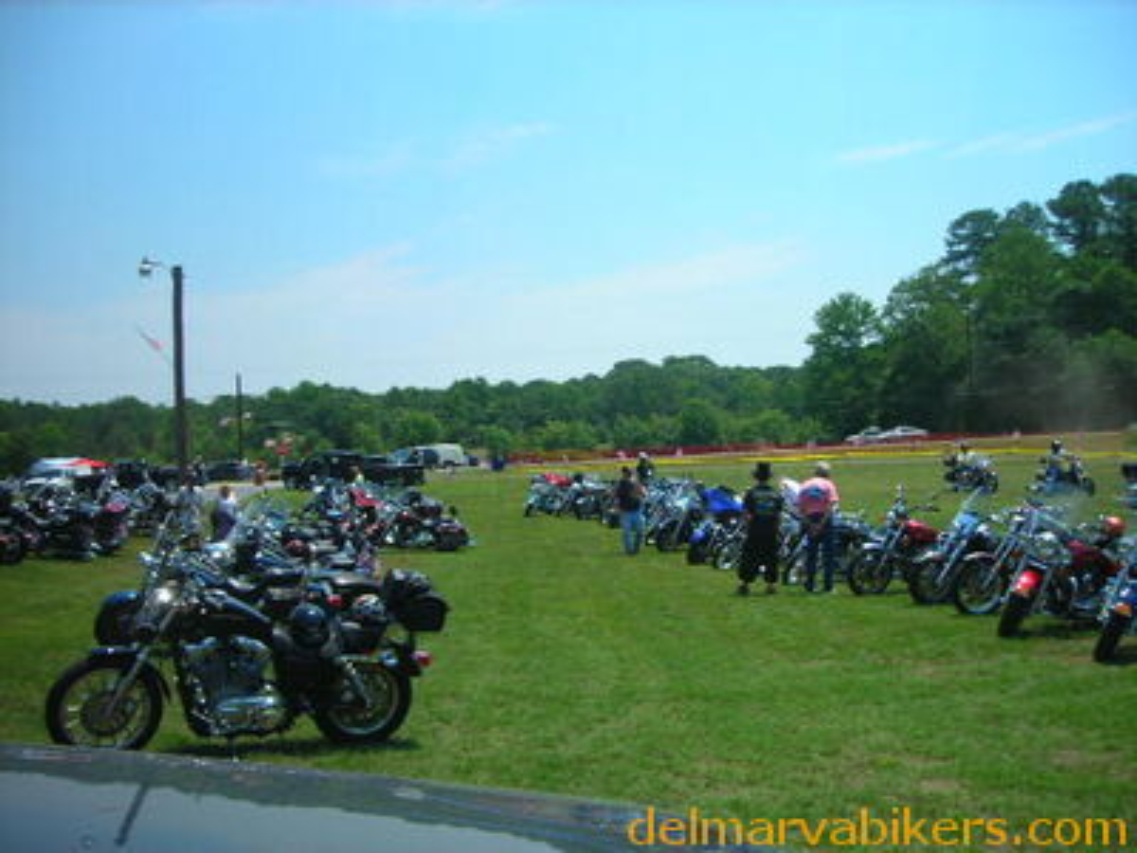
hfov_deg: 49.0
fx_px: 1248
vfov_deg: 37.7
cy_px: 426
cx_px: 568
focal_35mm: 38
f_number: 6.4
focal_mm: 6.3
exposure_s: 1/181
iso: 50
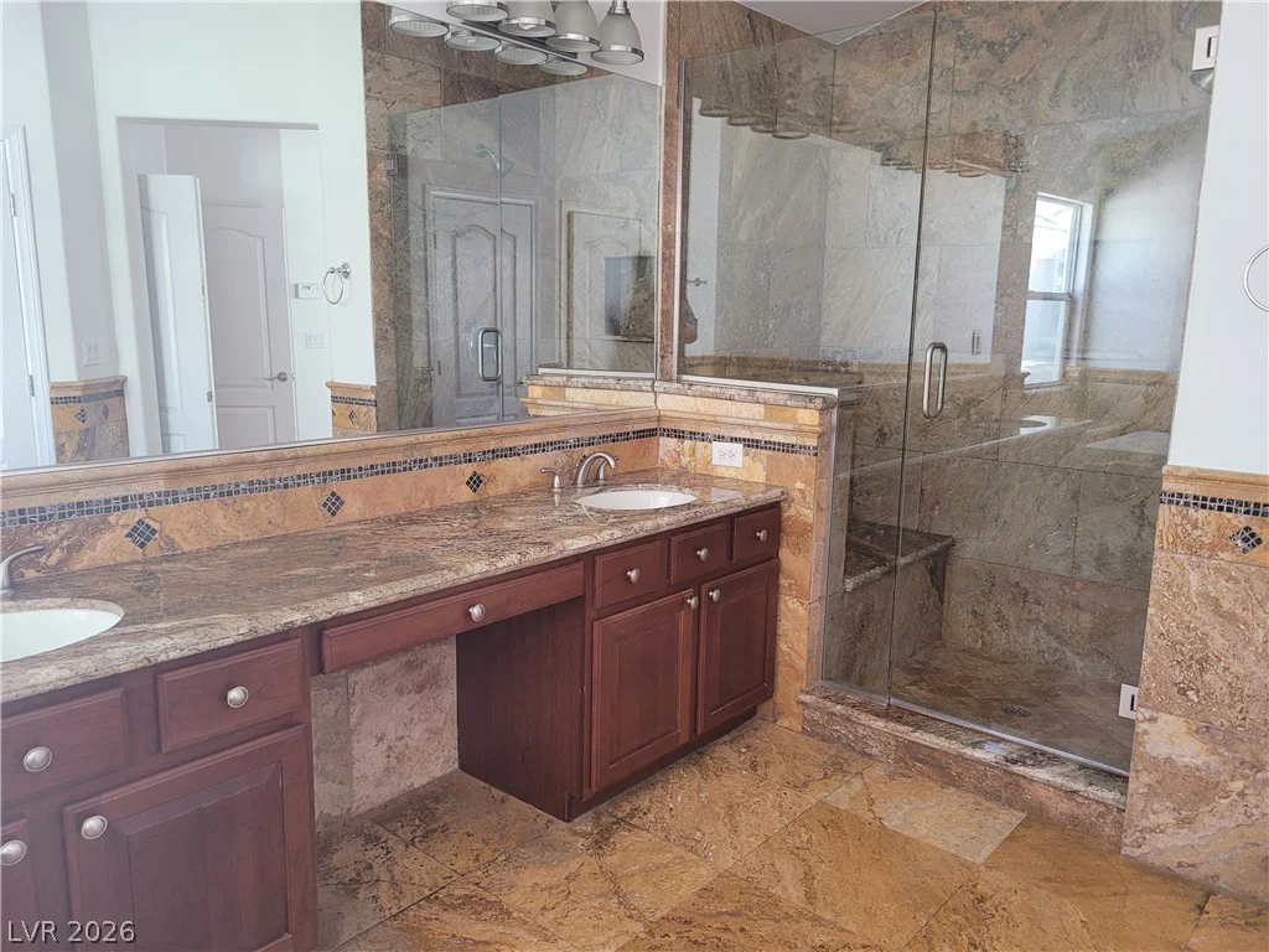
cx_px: 634
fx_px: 953
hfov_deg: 67.3
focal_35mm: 26
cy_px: 476
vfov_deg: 53.1
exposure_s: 1/60
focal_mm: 5.4
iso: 250
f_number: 1.8
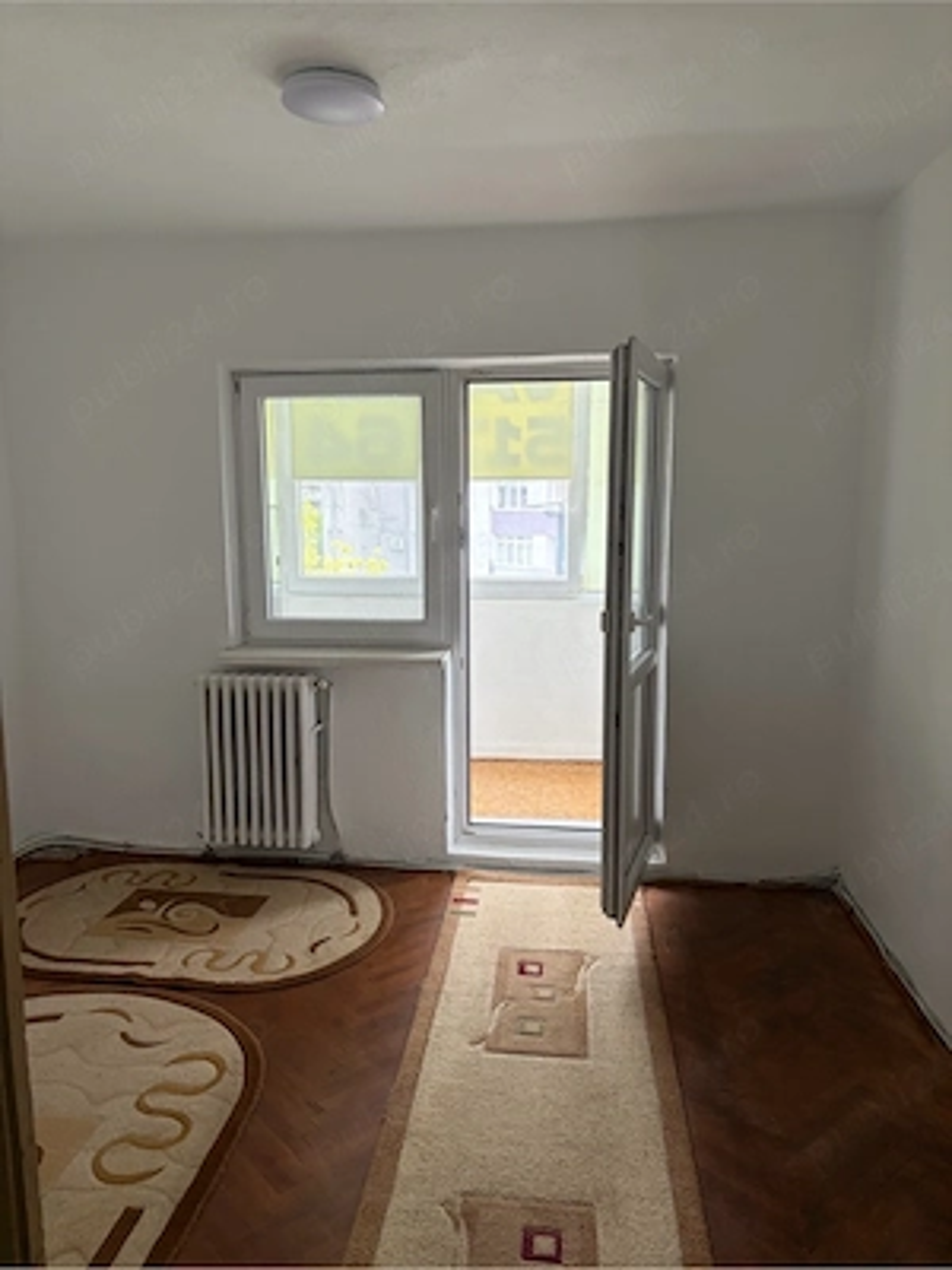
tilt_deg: -8.9
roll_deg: +0.4
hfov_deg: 53.1
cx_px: 476
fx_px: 953
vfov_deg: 67.3
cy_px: 635
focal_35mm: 26
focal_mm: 5.96
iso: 160
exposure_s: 1/60
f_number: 1.6
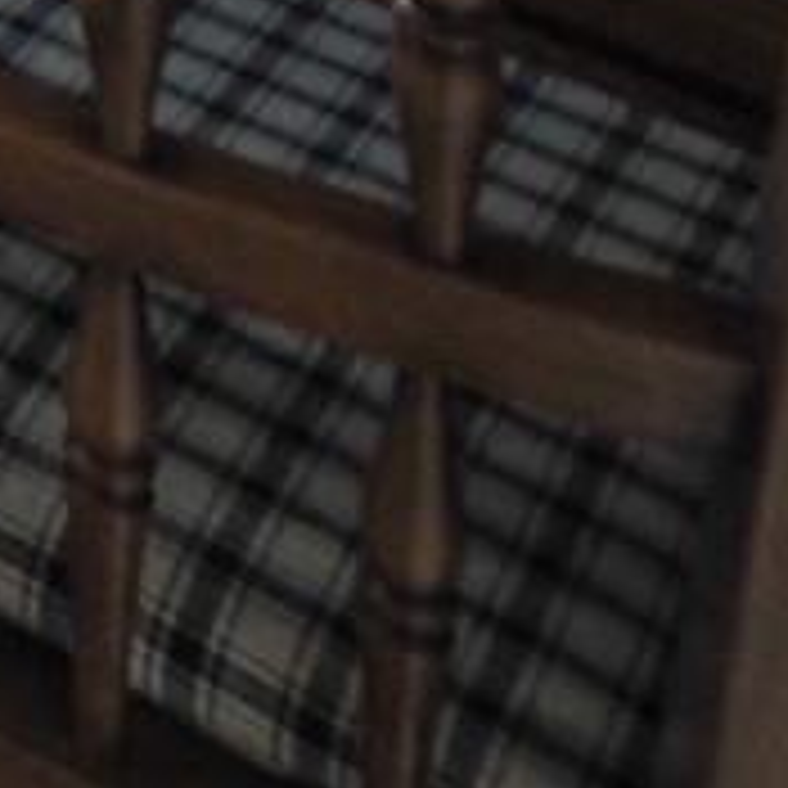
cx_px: -1698
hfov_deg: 10.2
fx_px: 2910
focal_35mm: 113
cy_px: -1472
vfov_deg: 11.0
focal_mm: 7
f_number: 3.2
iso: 200
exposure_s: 1/80
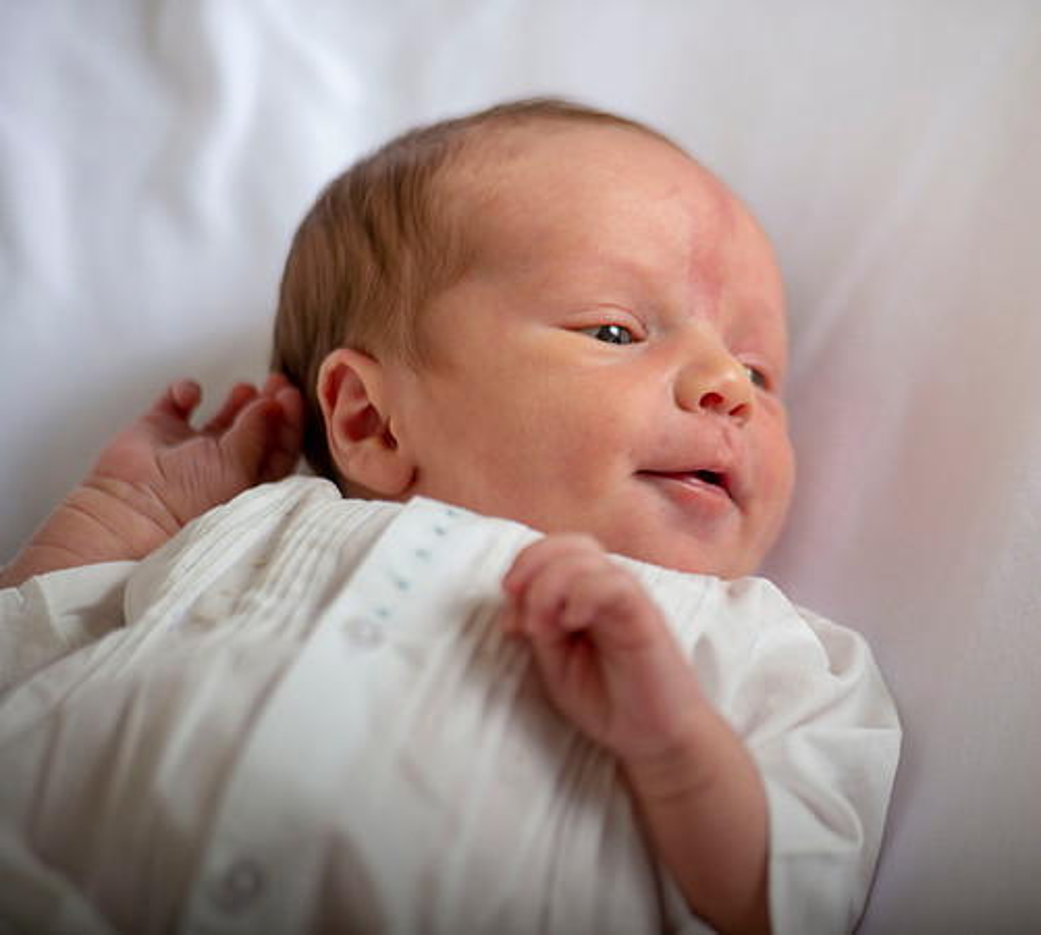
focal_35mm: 250
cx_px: 725
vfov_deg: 6.6
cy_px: 484
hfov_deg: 7.4
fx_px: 8080
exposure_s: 1/250
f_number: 2.8
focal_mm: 200
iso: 80
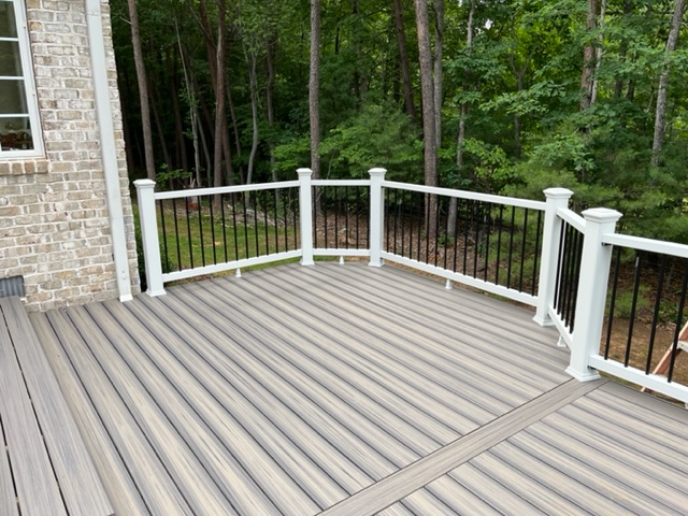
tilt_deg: -14.9
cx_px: 344
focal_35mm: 26
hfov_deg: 67.3
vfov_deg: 53.1
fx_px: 517
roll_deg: +0.3
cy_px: 258
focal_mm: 5.1
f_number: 1.6
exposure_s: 1/544
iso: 50
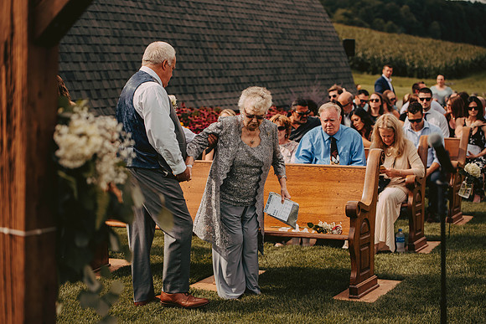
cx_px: 243
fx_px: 945
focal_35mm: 70
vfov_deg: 19.5
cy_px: 162
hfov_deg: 28.8
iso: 200
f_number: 2.8
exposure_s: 1/2000
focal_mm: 70
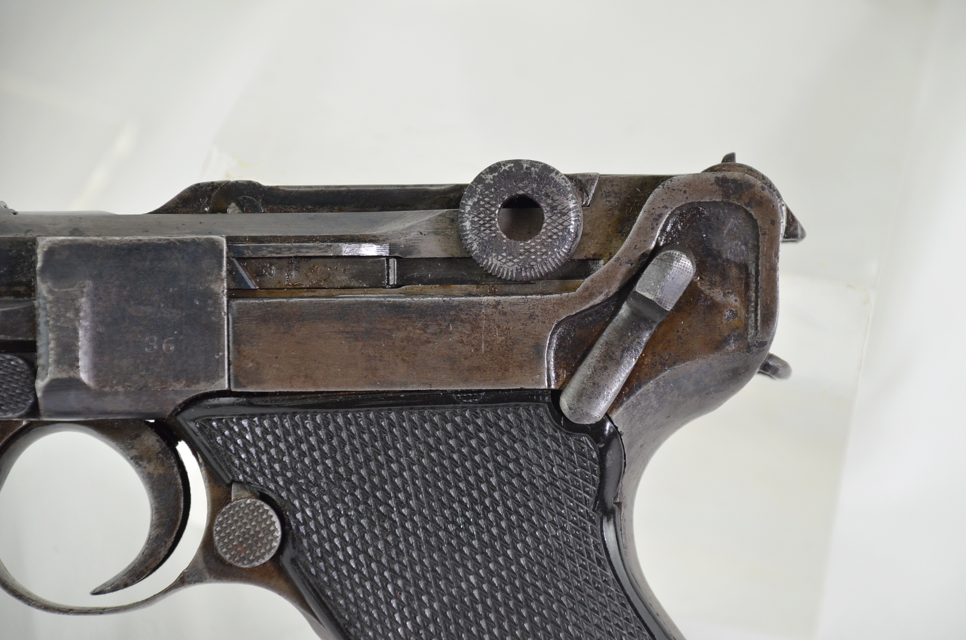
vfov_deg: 6.8
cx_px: 483
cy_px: 320
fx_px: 5422
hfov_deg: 10.2
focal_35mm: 202
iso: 800
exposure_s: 1/160
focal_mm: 135
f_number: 5.6
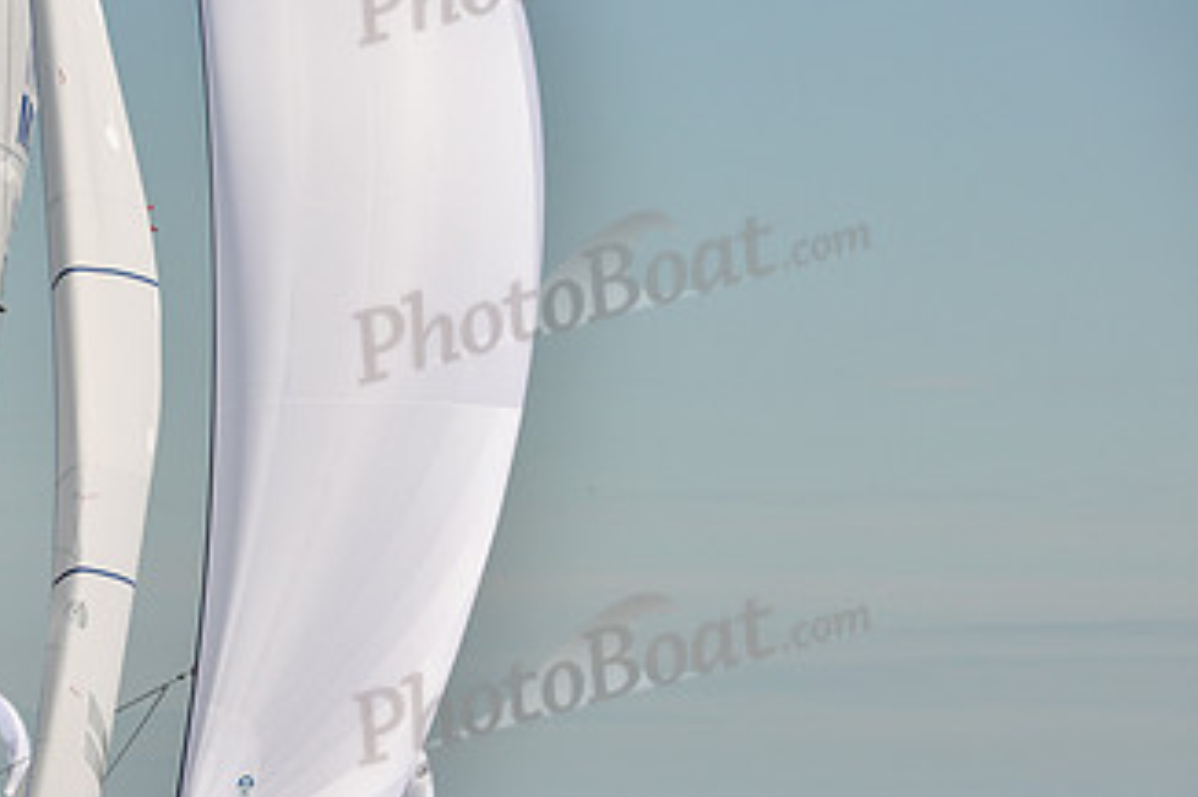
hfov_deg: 5.3
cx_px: 165
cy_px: 531
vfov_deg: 3.5
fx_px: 13038
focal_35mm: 392
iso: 250
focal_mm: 220
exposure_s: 1/1250
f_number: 8
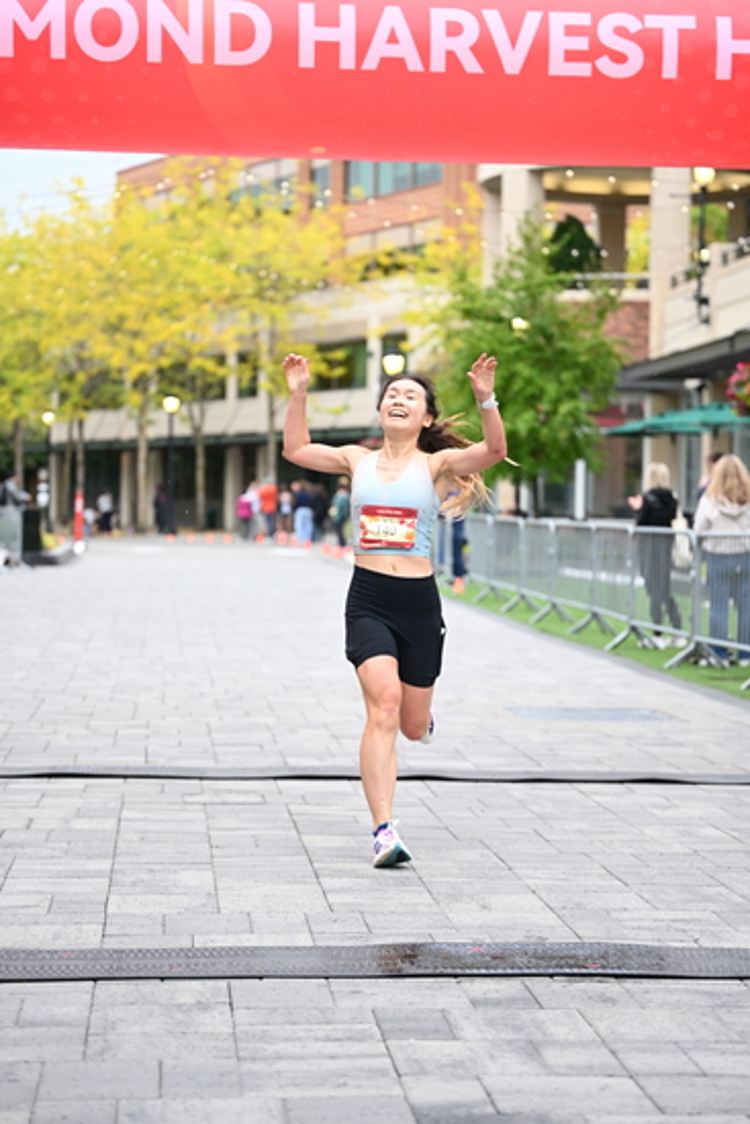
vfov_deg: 26.3
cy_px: 562
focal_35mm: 77
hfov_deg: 17.7
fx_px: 2405
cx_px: 375
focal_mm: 77
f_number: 2.8
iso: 1250
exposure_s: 1/1250
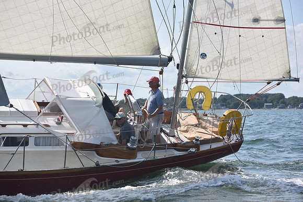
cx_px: 152
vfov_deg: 18.2
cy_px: 101
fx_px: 631
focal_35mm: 75
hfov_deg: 27.0
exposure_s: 1/1000
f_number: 5
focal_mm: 75
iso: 250
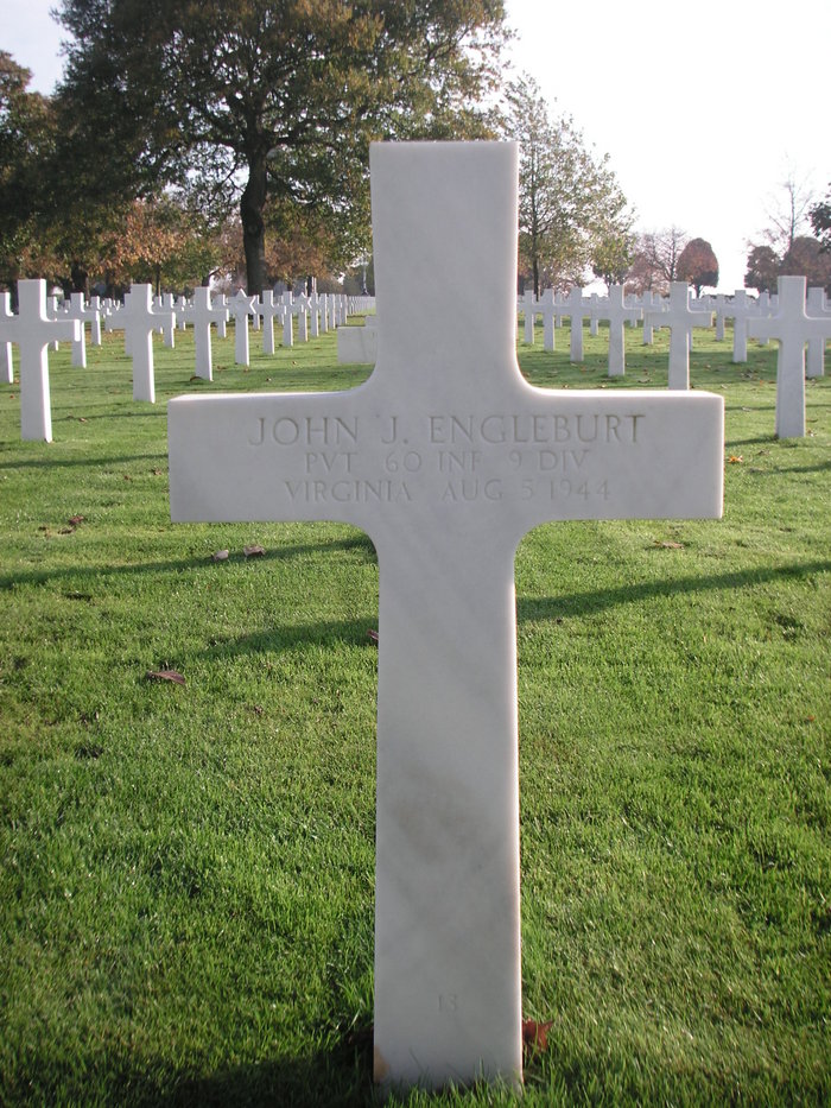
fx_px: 1216
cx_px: 416
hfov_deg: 37.7
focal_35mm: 38
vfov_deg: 49.0
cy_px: 554
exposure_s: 1/250
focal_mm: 6.3
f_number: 3.3
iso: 50
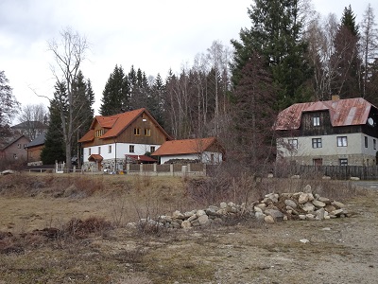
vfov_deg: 31.5
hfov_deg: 41.2
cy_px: 142
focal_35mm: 46
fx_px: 502
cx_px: 189
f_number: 4.5
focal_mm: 7.87
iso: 160
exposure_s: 1/250
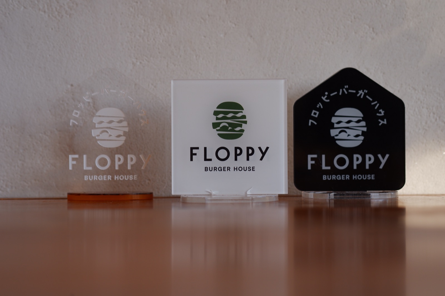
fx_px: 1112
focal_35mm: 90
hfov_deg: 22.6
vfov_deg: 15.2
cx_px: 222
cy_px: 148
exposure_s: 1/160
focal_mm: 60
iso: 200
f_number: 4
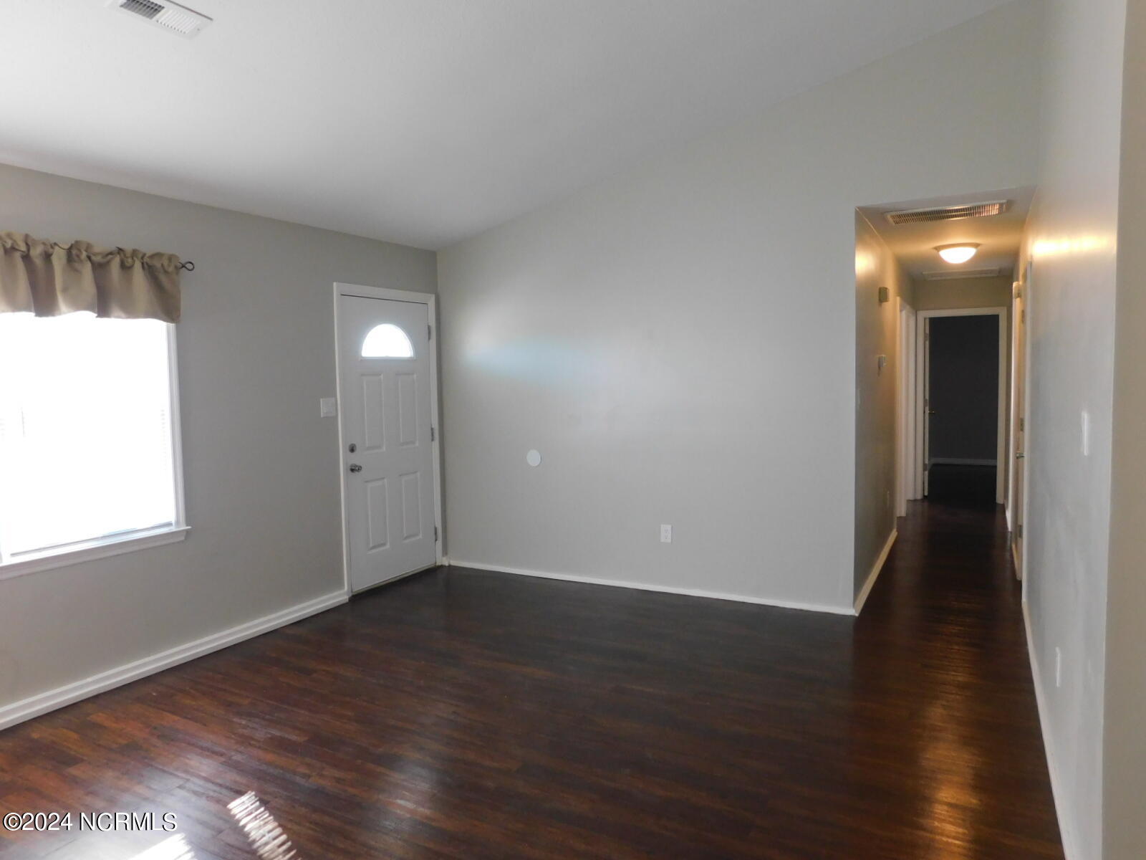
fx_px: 761
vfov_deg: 58.9
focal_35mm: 23
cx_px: 573
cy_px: 430
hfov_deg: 73.9
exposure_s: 1/30
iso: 280
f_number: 3
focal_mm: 4
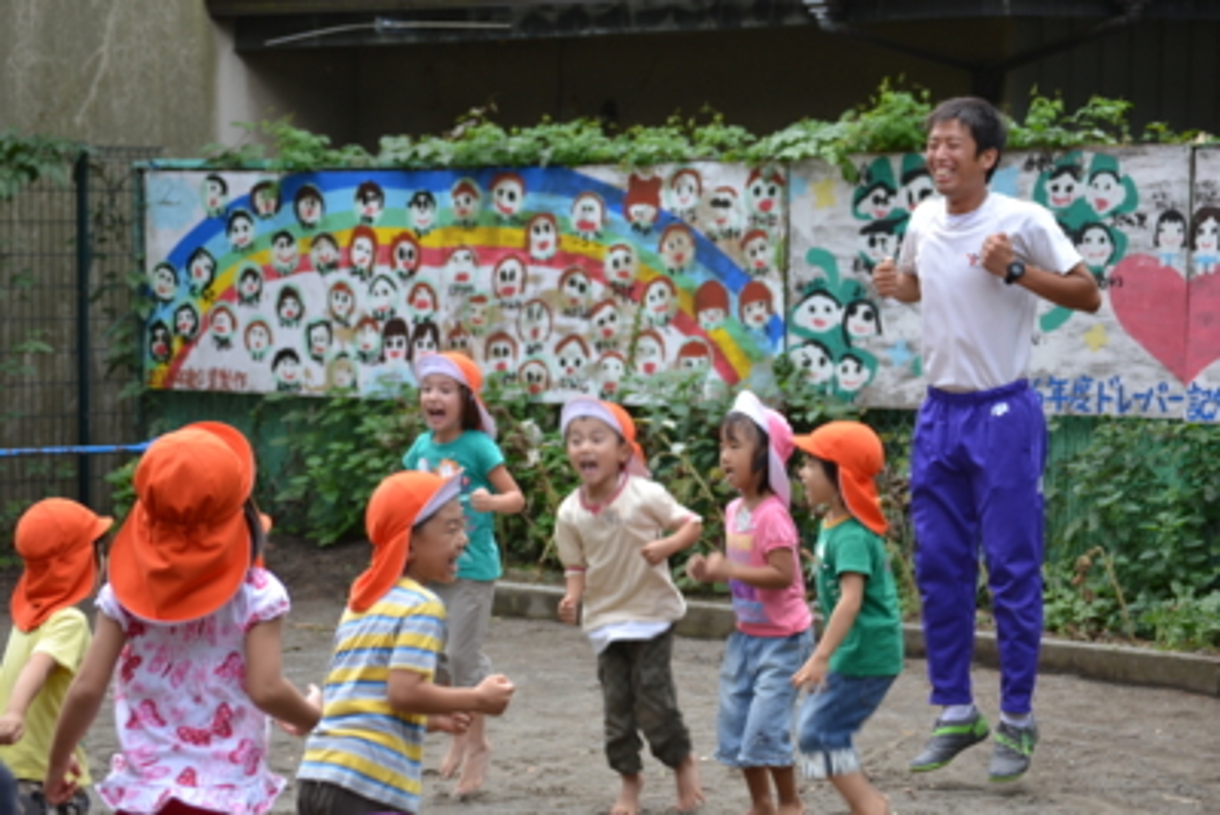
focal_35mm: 120
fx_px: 4068
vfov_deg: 11.4
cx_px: 610
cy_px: 408
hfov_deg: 17.1
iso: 140
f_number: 5.6
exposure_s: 1/125
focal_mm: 80
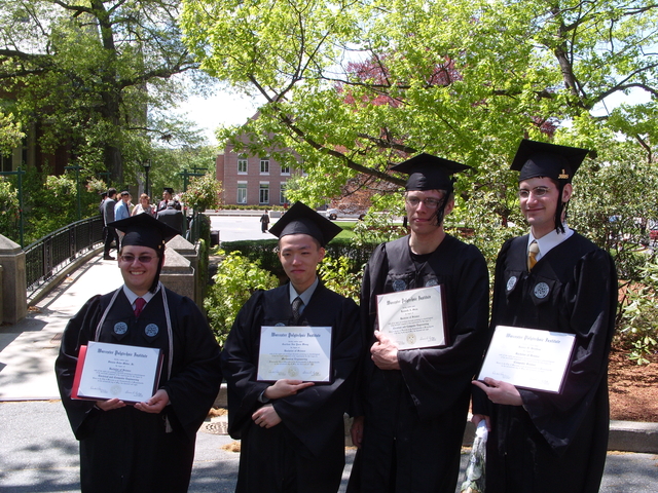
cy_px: 246
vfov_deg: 40.7
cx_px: 329
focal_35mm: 35
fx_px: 665
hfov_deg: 52.6
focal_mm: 7.8
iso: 80
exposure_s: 1/250
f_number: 5.3
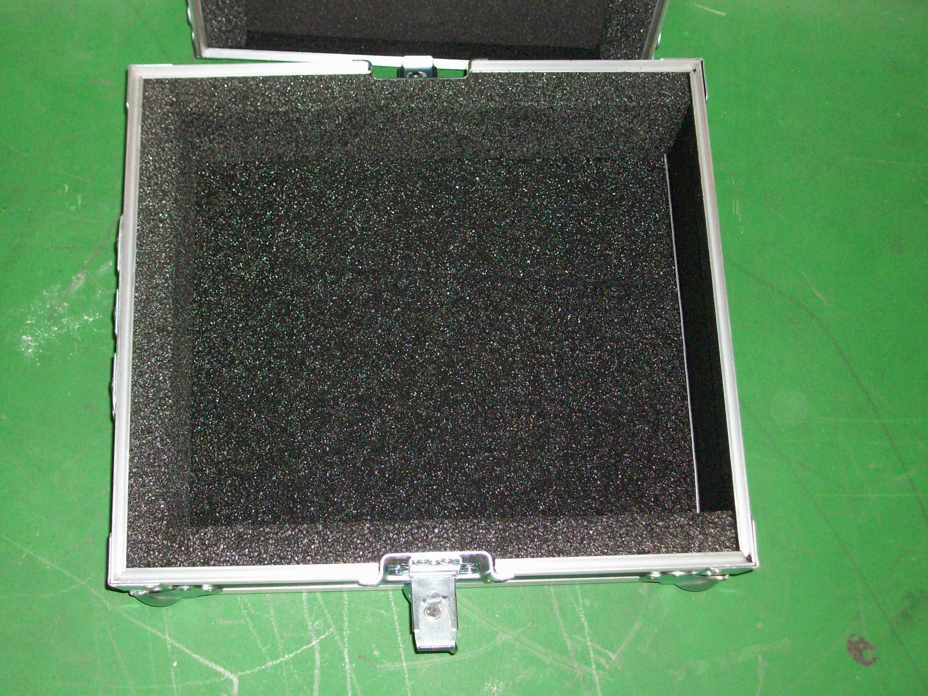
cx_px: 464
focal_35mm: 42
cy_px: 348
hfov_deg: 44.8
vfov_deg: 34.3
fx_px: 1126
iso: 160
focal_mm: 7.1
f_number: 3.2
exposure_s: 1/46
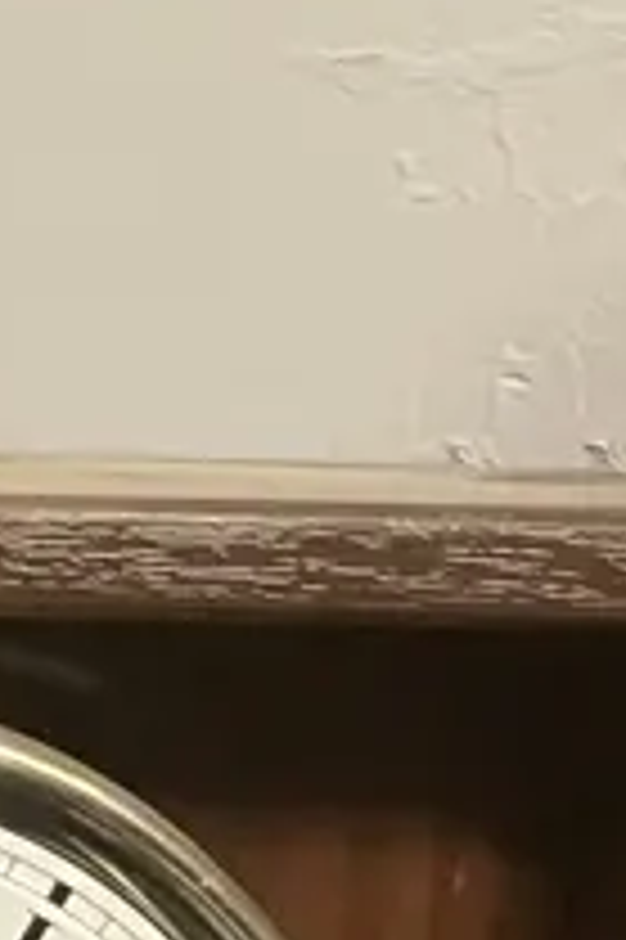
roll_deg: -1.2
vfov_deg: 12.1
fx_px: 3736
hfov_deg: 9.4
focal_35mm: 143
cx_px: -131
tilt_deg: -23.8
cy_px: 2096
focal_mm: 3.99
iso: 320
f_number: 1.8
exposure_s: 1/42
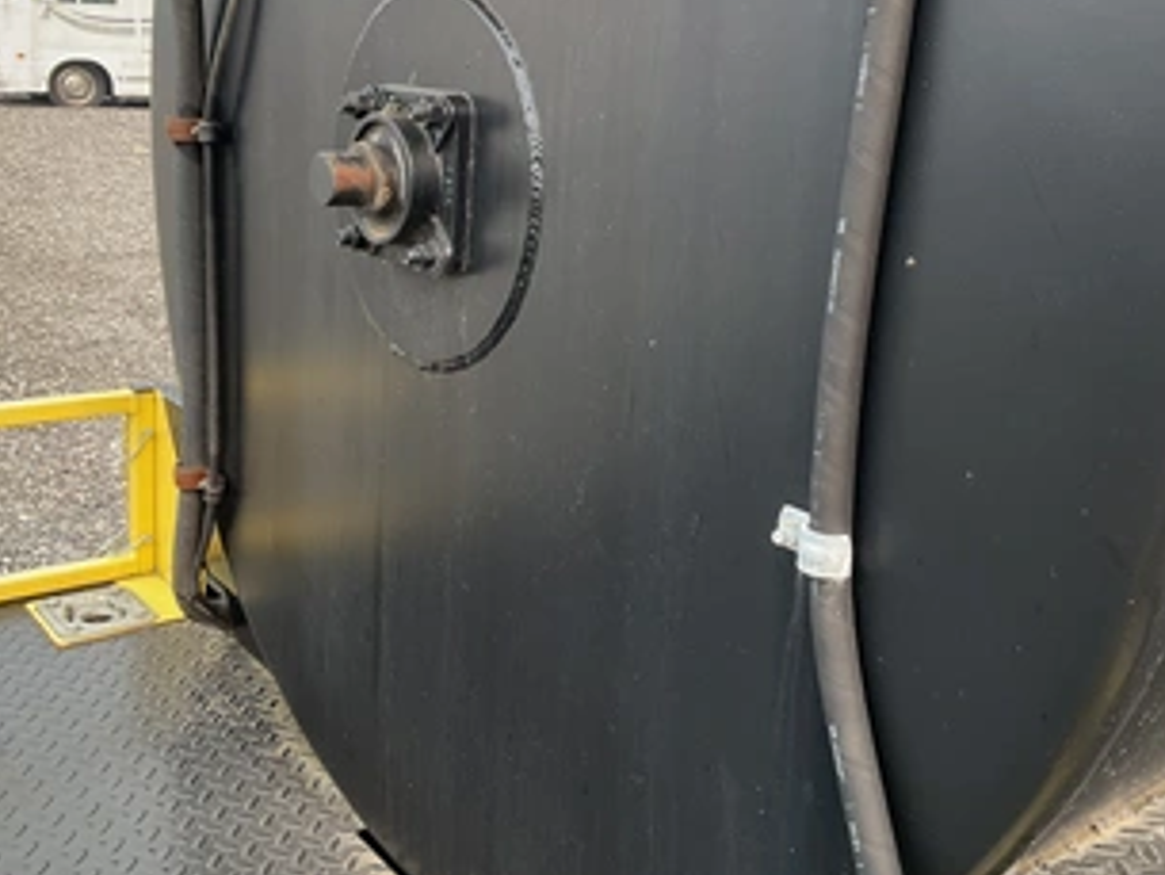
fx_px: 1279
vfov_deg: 37.6
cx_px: 604
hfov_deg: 48.9
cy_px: 344
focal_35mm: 38
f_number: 1.8
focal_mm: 3
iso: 25
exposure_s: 1/177
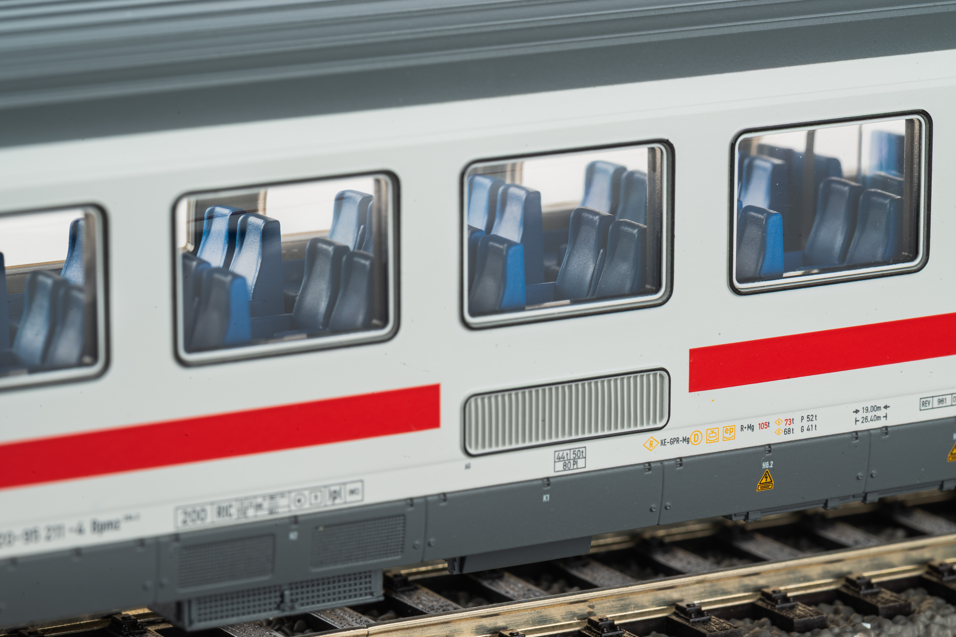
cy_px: 318
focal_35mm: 105
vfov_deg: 13.0
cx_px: 478
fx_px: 2788
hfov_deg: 19.5
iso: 100
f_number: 22
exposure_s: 1/2.5
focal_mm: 105
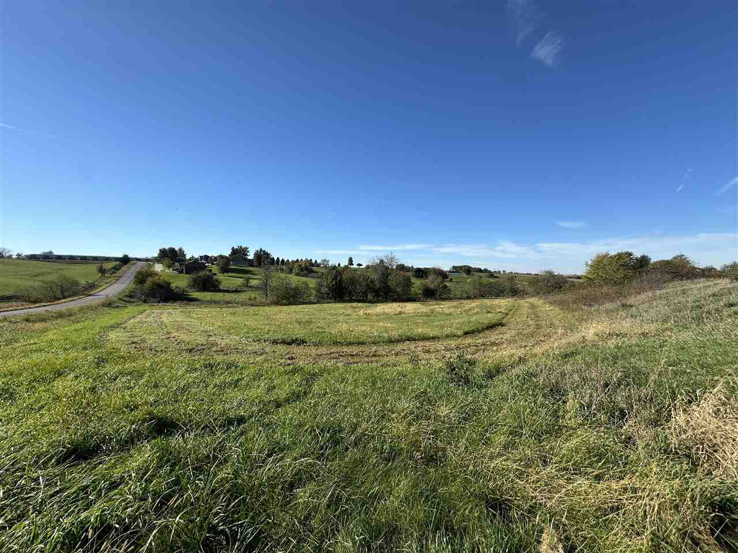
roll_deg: -0.2
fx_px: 298
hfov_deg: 102.1
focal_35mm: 14
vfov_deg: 85.7
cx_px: 369
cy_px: 276
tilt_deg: -0.2
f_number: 2.2
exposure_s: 1/2092
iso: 50
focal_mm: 2.22
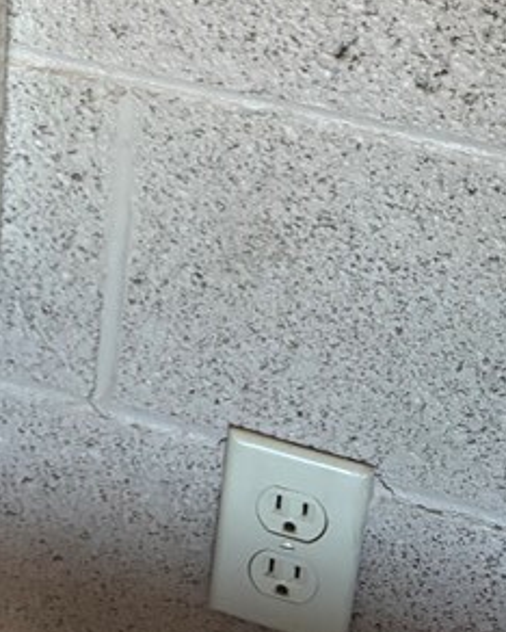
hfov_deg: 15.7
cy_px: -271
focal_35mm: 89
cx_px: -281
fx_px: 1664
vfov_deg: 19.2
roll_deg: +2.0
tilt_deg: -21.4
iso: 250
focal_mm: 5.96
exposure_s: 1/60
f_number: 1.6
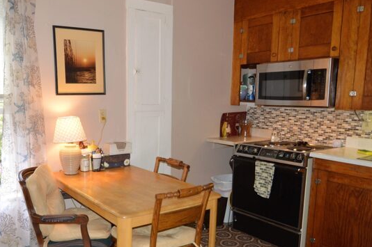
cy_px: 157
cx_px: 154
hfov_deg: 58.9
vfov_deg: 41.1
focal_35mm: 32
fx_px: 327
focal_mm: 15
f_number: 4
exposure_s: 1/60
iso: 400
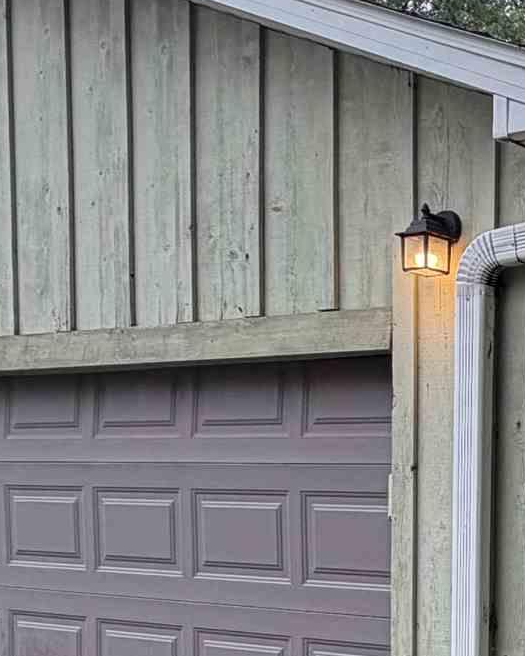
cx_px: 818
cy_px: 615
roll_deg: -1.2
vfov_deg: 28.2
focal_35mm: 64
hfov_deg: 20.1
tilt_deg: -4.5
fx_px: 1243
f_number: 2.2
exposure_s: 1/121
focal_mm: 2.22
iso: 80
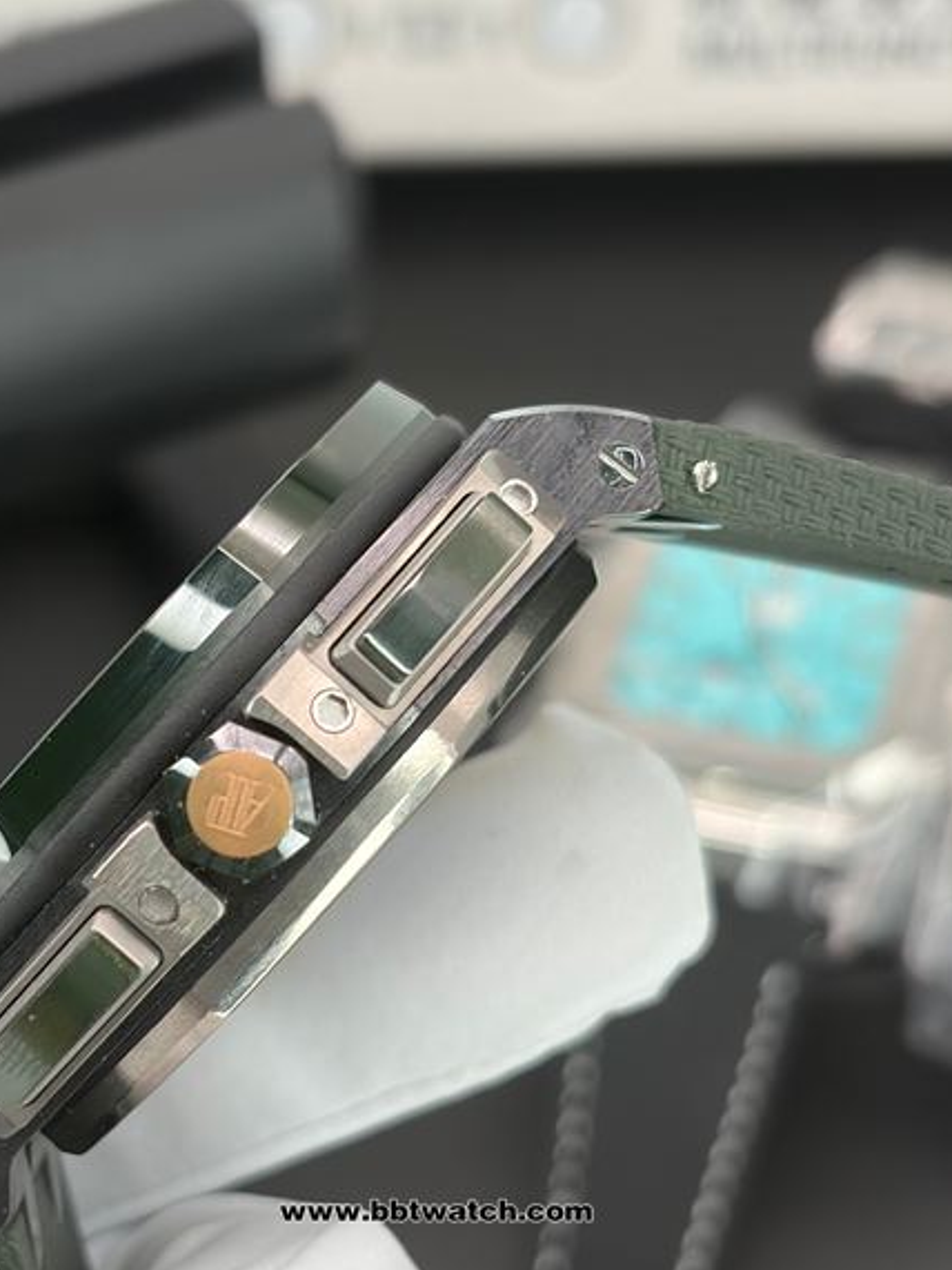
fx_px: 2898
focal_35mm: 79
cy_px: 853
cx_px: 247
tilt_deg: -46.9
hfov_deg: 18.5
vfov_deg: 24.6
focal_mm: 5.96
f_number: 1.6
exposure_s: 1/256
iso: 32
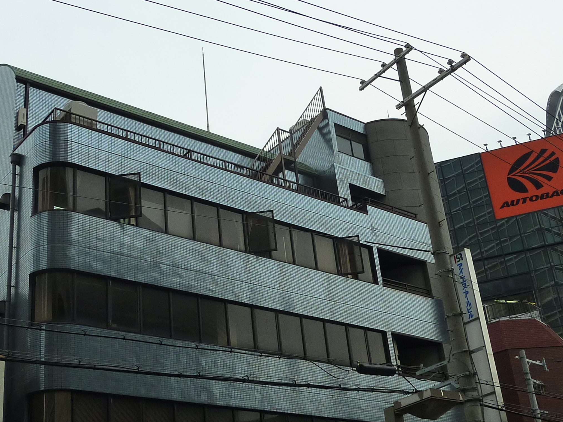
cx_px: 281
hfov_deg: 36.8
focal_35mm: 52
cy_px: 210
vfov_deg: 28.0
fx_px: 846
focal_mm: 4.7
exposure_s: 1/400
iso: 125
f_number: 4
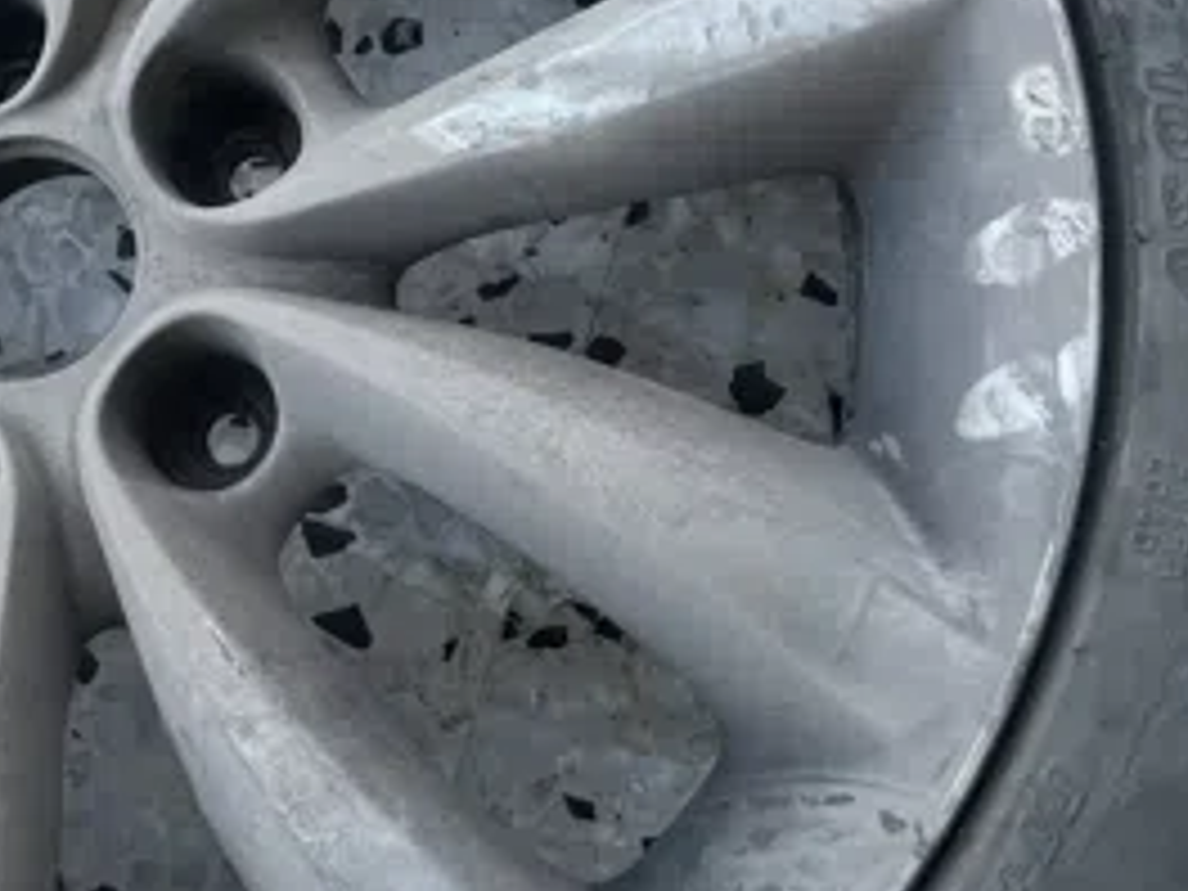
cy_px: 288
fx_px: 2162
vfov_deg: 23.2
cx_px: 117
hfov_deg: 29.4
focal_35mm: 63
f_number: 1.5
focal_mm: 5.7
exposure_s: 1/40
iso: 640
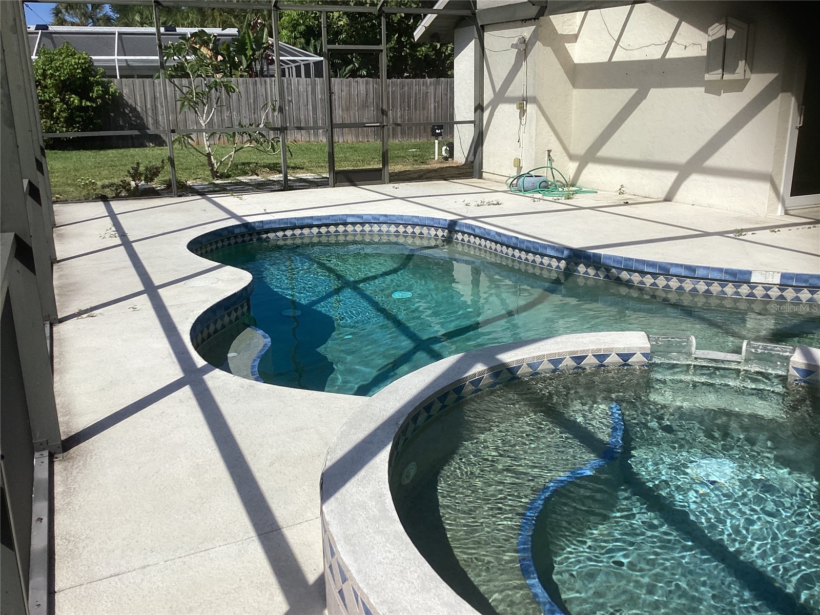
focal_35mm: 31
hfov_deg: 58.4
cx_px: 410
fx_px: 734
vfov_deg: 45.4
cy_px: 308
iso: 25
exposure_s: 1/1538
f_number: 2.4
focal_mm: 3.3
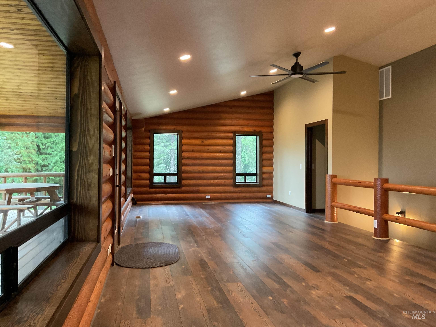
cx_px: 218
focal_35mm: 29
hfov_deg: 61.7
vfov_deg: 48.2
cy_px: 164
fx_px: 365
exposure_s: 1/60
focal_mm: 3
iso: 160
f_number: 1.8
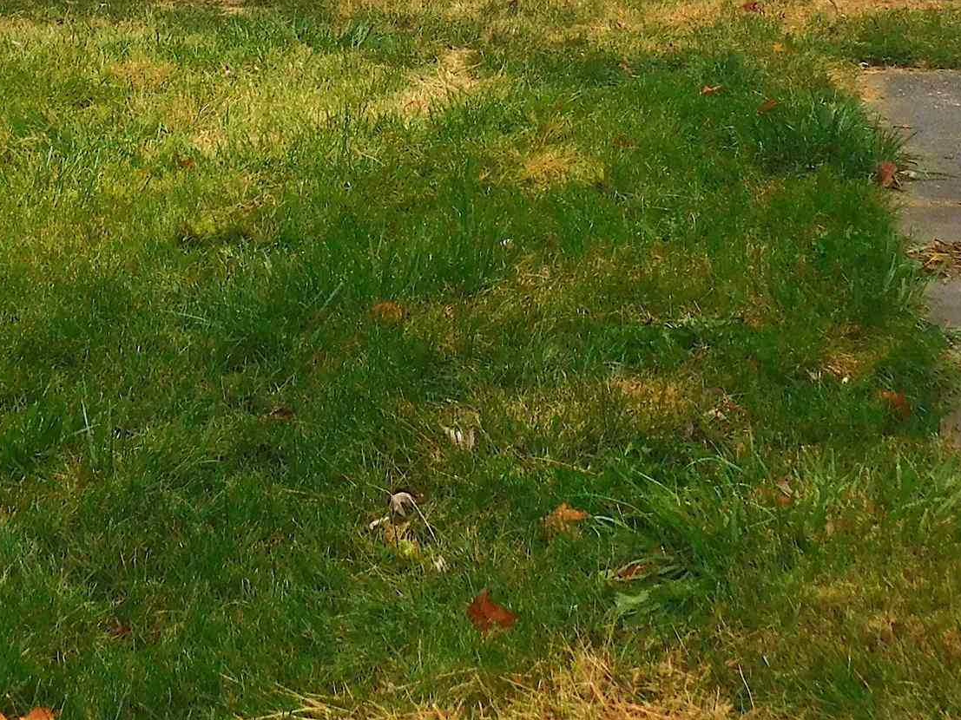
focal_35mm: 111
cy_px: -278
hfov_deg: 17.5
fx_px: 3081
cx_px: 118
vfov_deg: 12.8
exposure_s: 1/160
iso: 125
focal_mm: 7.1
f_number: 3.6
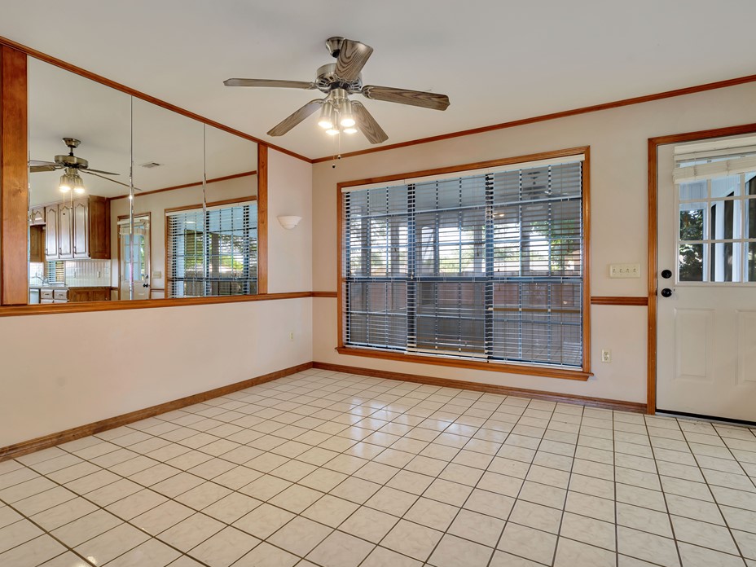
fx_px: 393
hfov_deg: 87.8
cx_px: 377
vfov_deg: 71.6
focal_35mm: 18
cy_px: 282
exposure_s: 1
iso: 100
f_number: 7.1
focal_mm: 16
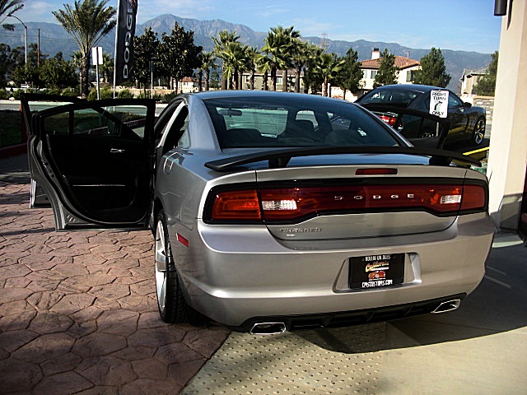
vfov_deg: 39.7
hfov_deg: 51.4
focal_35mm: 36
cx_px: 264
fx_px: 548
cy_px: 198
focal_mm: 6.3
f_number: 2.8
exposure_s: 1/640
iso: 50
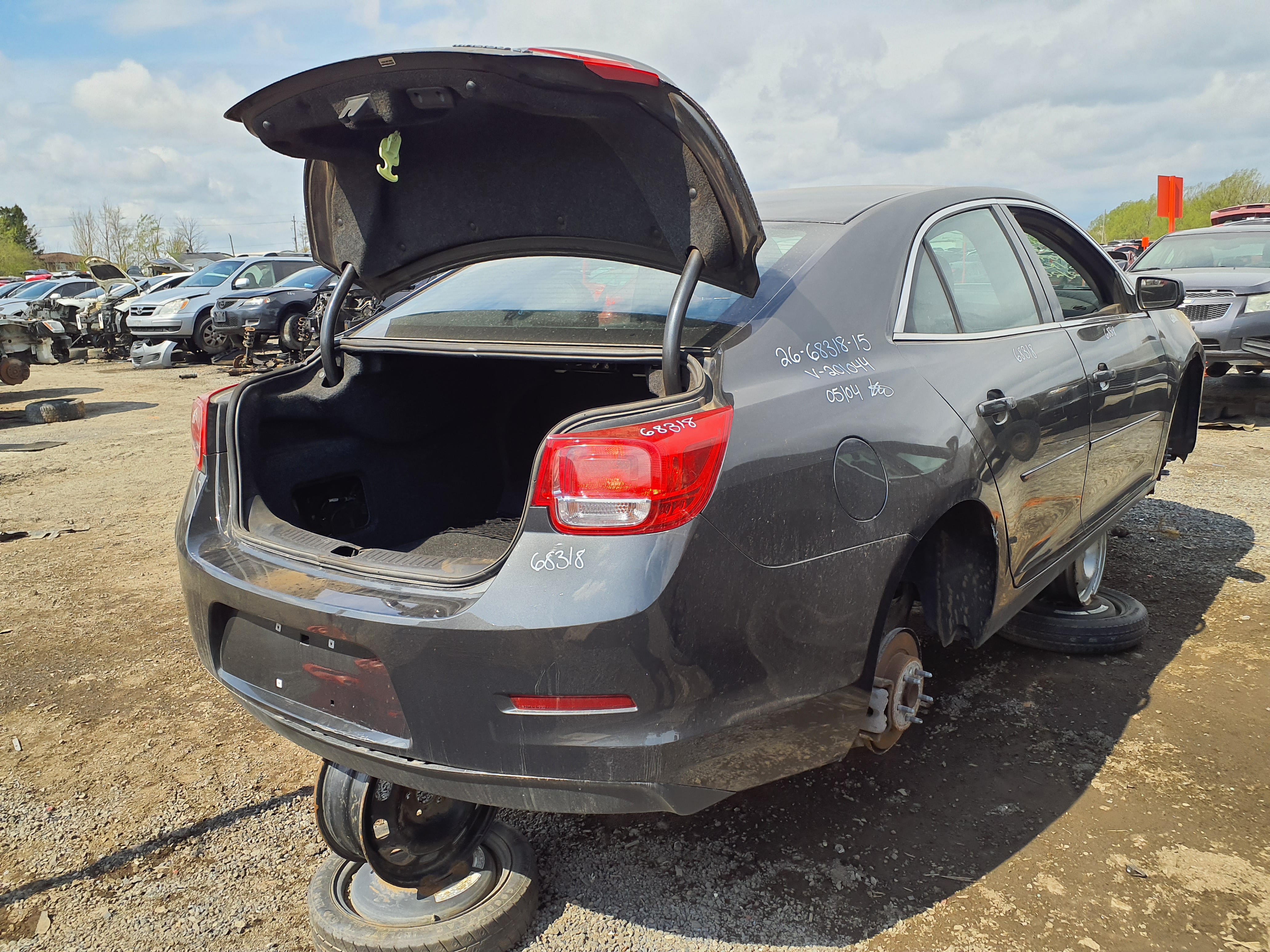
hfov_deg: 65.3
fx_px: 991
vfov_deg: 51.4
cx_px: 635
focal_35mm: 27
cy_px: 476
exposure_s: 1/1384
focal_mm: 3.58
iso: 40
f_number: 1.9
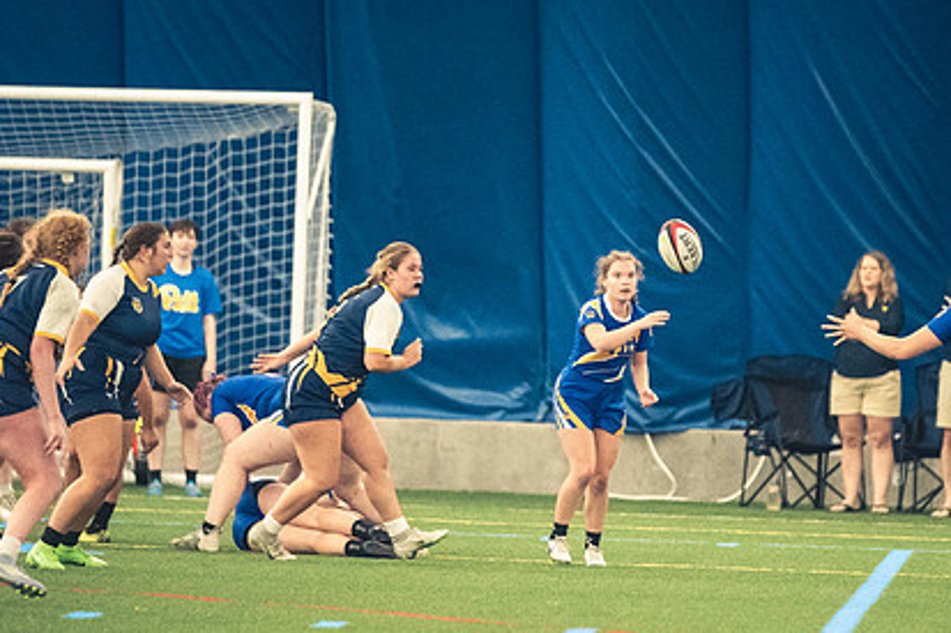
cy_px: 419
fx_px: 11116
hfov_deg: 4.9
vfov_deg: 3.3
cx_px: 624
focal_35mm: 421
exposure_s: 1/500
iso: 12800
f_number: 2.8
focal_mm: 200
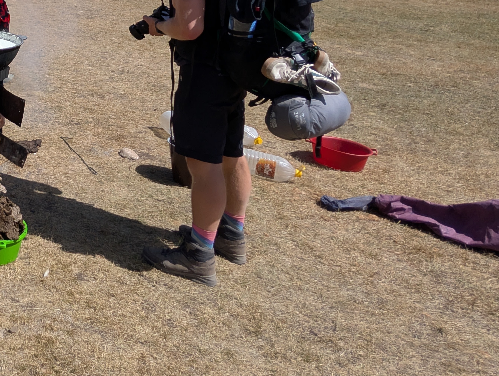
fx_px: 534
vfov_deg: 33.6
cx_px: -157
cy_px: -39
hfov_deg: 34.4
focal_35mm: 37
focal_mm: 2.02
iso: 48
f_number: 1.7
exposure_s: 1/4902
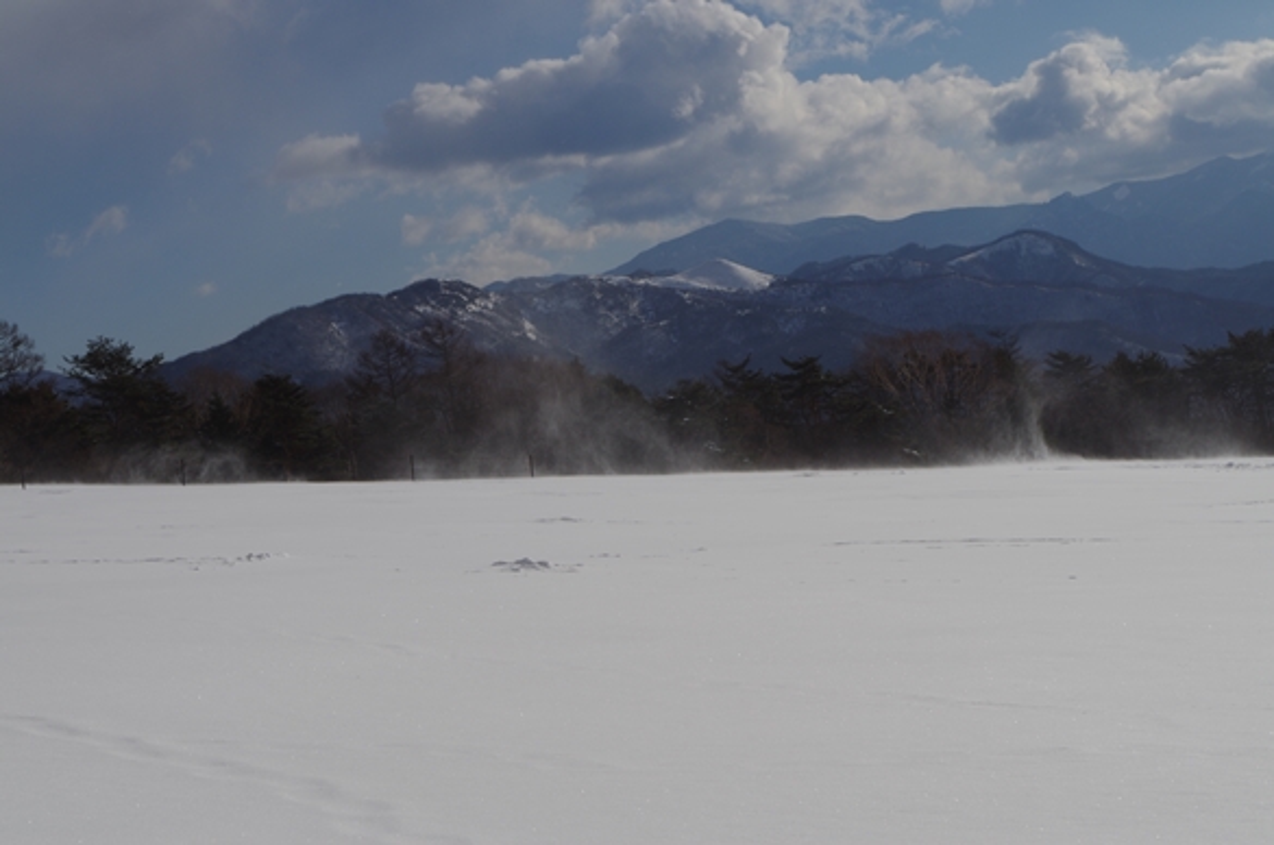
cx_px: 637
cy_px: 422
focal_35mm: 82
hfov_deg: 24.8
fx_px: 2897
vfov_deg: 16.6
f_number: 16
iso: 100
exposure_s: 1/250
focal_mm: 55
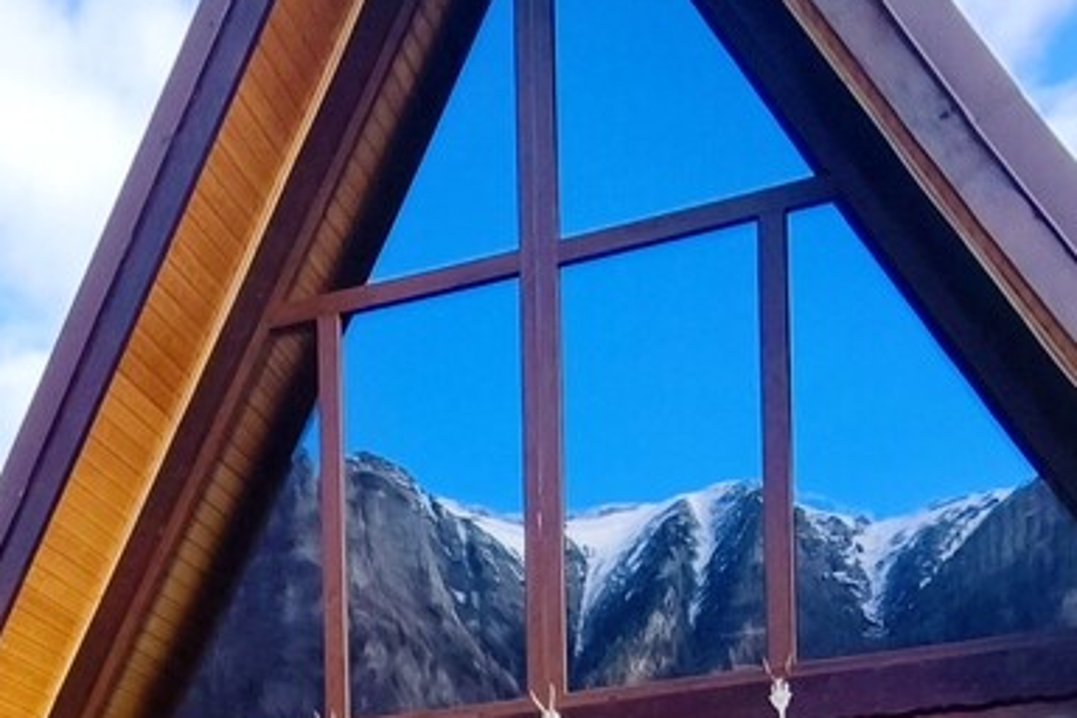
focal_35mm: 61
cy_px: 881
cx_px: 157
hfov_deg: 31.7
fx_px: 1825
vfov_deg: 20.7
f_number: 2.2
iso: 50
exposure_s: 1/567
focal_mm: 1.91
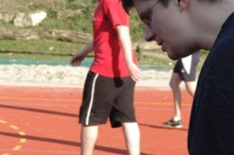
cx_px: 182
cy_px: 3
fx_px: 1766
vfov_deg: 5.0
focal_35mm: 272
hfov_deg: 7.6
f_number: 13
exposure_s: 1/500
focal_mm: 70
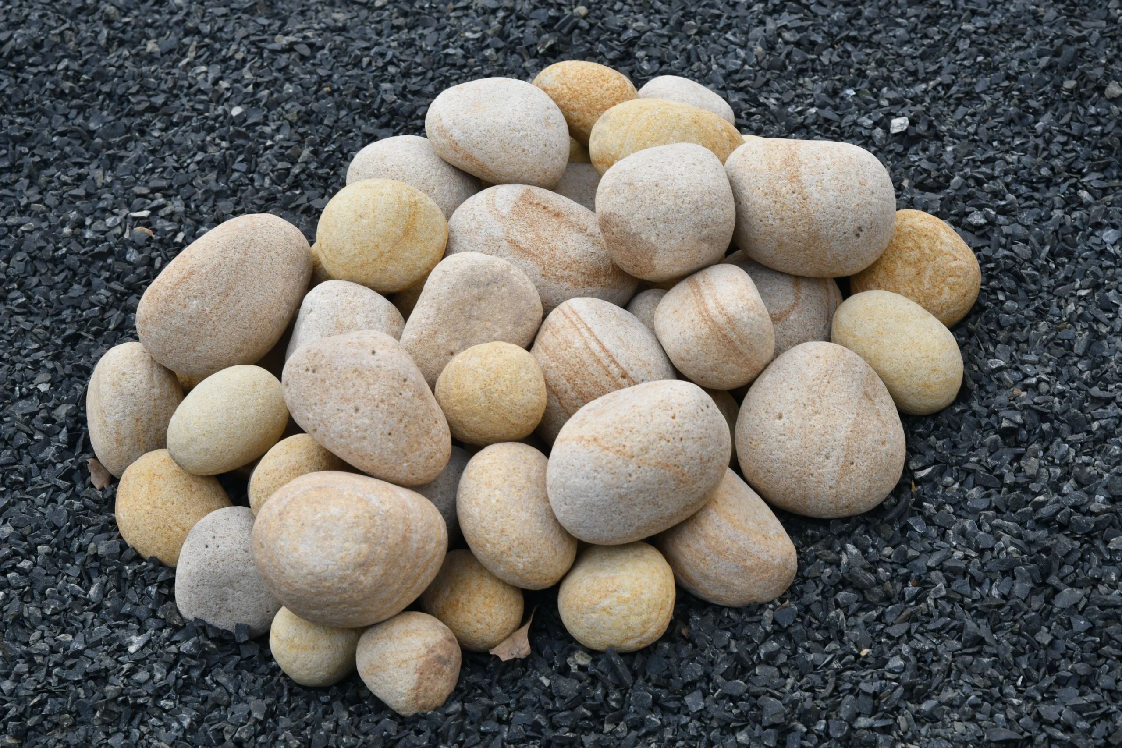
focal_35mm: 78
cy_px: 374
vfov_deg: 17.5
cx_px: 561
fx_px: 2431
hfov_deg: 26.0
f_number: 13
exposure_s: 1/60
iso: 160
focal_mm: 52
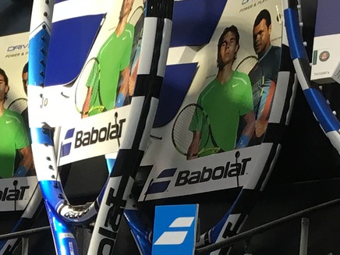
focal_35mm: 133
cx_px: -19
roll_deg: -2.3
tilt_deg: +0.8
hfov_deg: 14.5
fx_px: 1306
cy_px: 389
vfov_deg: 10.7
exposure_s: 1/33
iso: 40
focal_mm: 4.15
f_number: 2.2
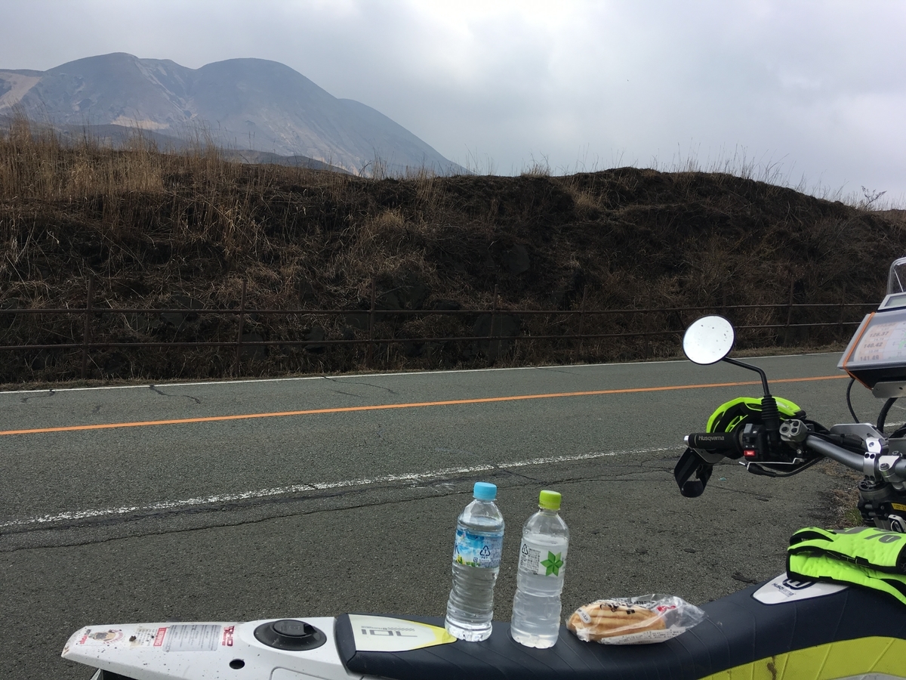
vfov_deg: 48.2
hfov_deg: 61.7
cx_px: 453
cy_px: 340
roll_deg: -4.6
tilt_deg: -0.5
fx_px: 759
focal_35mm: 29
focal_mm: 4.15
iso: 25
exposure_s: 1/1282
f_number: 2.2
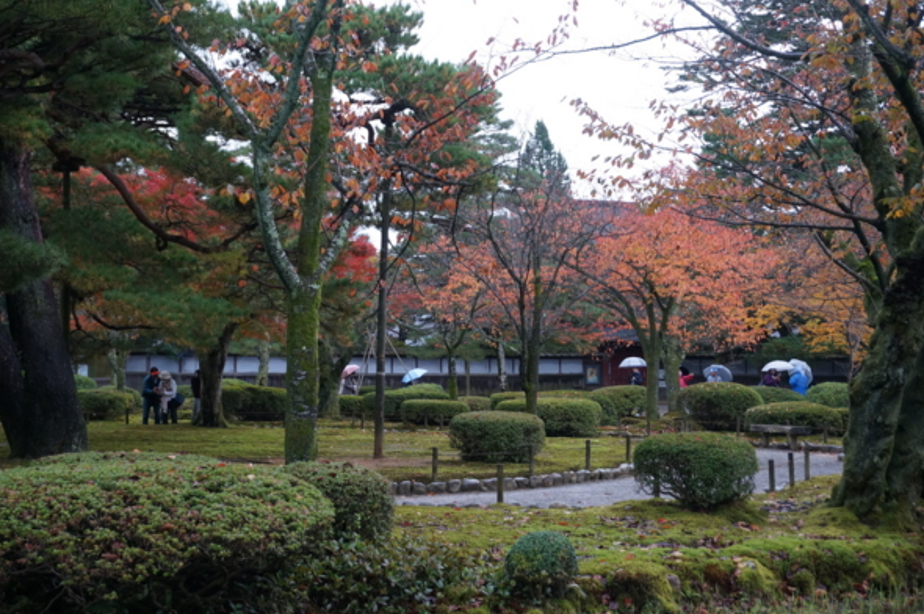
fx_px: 1564
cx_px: 457
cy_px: 308
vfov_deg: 22.2
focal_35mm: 61
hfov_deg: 32.9
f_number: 5.6
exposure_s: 1/80
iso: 640
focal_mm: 40
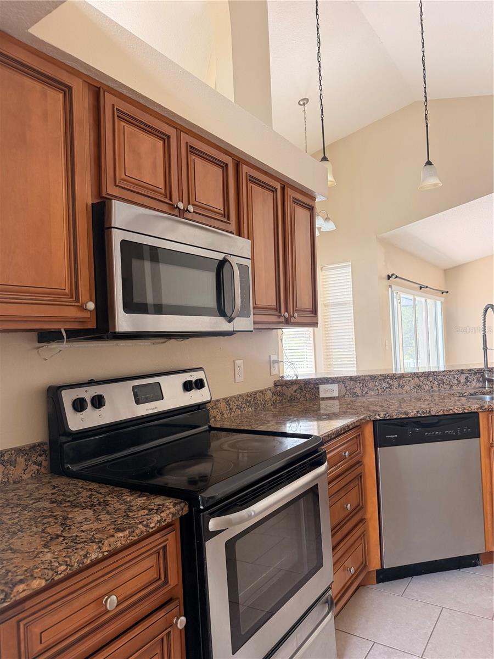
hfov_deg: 56.8
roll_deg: +2.3
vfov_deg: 71.6
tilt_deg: +0.7
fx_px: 457
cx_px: 247
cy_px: 330
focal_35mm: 24
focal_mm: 6.76
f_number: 1.78
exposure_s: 1/86
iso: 200
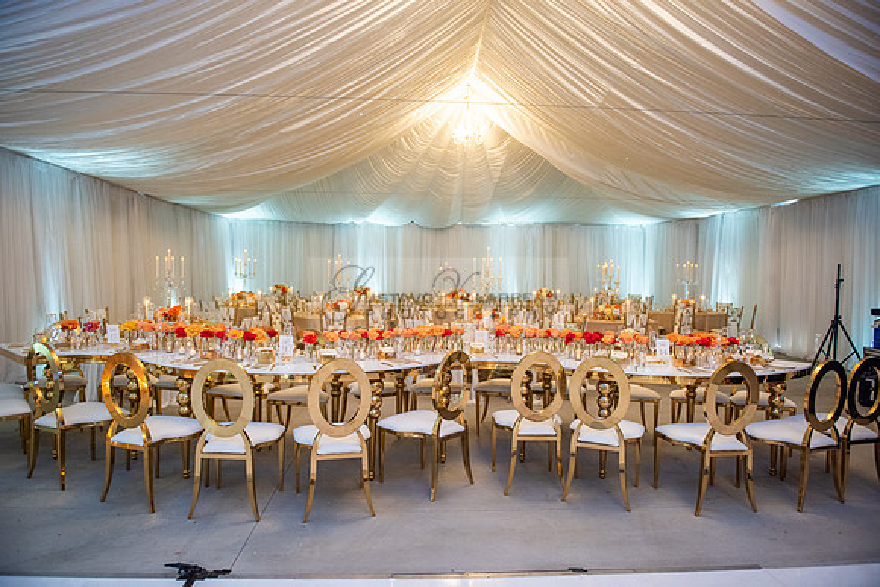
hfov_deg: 73.7
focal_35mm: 24
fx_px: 587
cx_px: 440
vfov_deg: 53.2
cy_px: 294
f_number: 3.2
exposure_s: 1/125
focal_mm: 24
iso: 1600
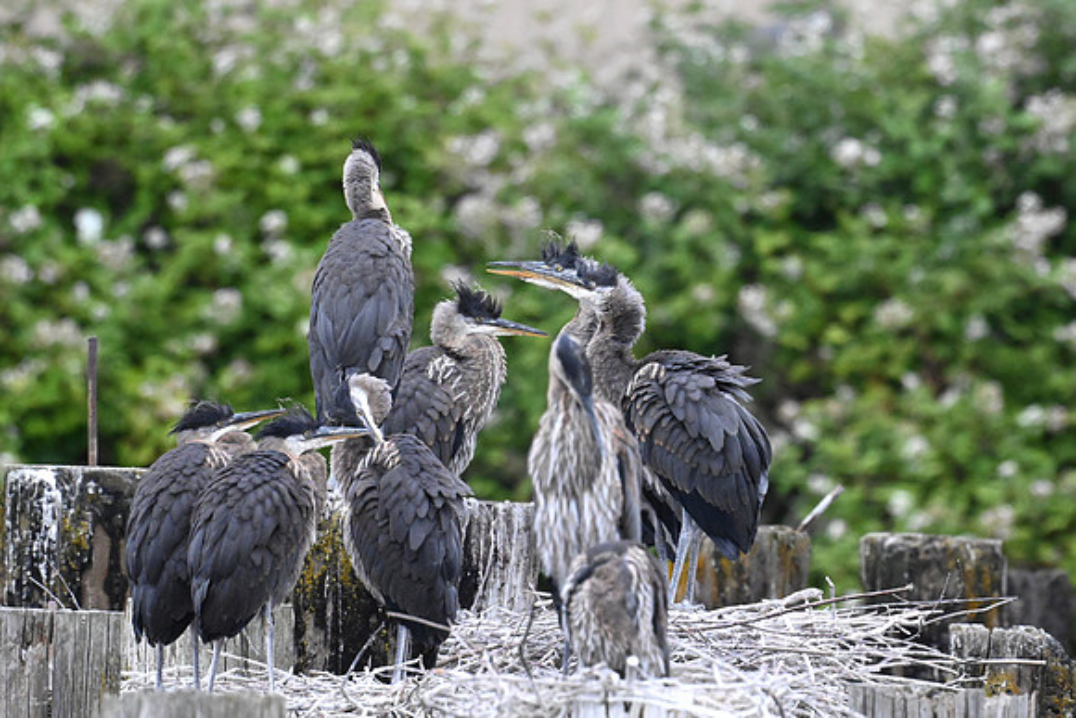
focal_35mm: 1200
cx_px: 538
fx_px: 35873
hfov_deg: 1.7
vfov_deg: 1.1
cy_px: 359
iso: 6400
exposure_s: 1/500
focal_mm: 1200
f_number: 13
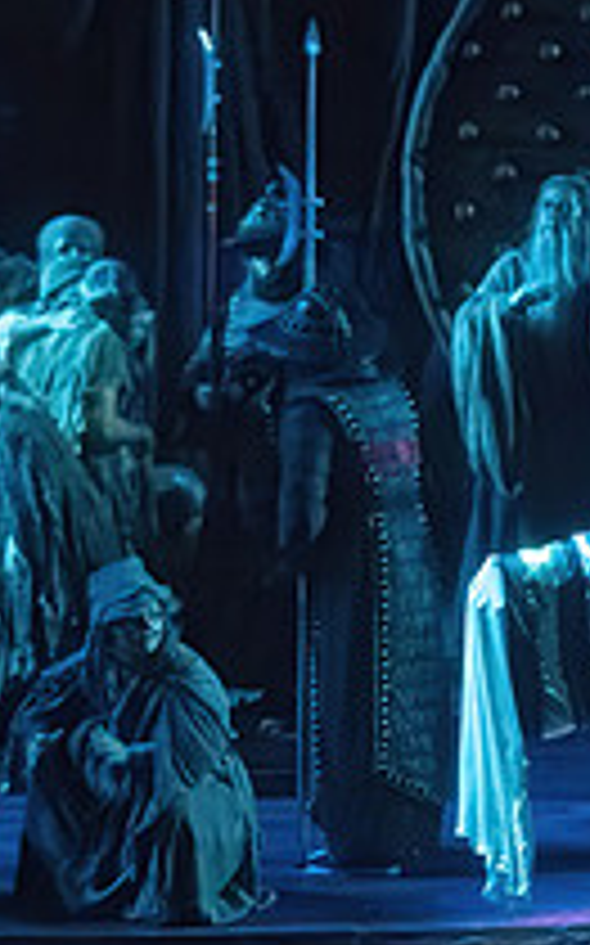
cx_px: 36
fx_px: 8115
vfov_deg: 6.7
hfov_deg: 4.2
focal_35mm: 315
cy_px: 324
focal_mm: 112
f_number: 4.5
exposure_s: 1/400
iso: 20000
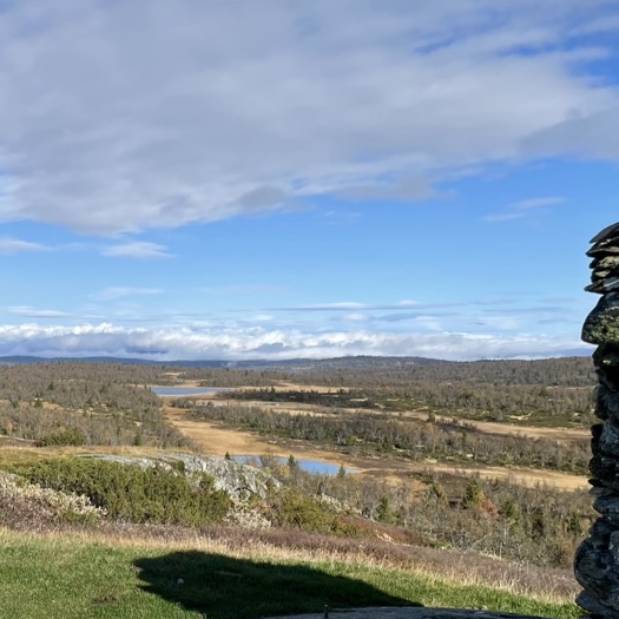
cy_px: 411
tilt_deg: -2.6
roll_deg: +1.1
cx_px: 125
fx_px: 850
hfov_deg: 38.5
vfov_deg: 39.6
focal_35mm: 42
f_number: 1.6
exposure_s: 1/4292
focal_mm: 4.2
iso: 32
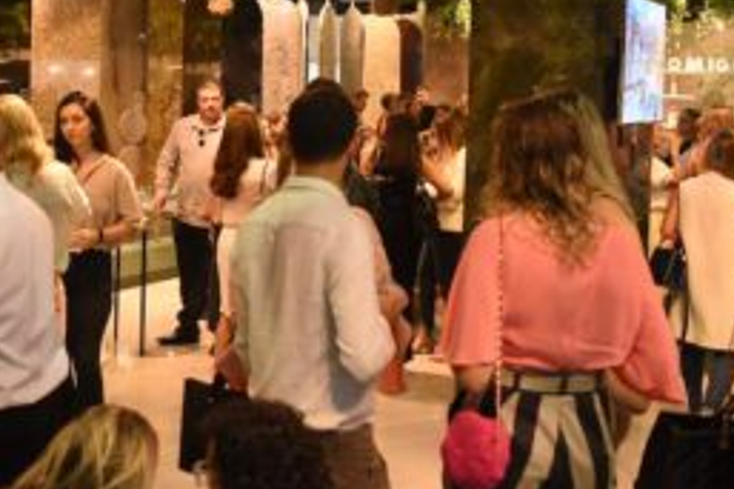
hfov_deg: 32.3
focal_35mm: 60
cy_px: 90
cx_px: 126
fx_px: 1223
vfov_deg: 22.3
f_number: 4
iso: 4000
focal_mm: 35
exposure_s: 1/125
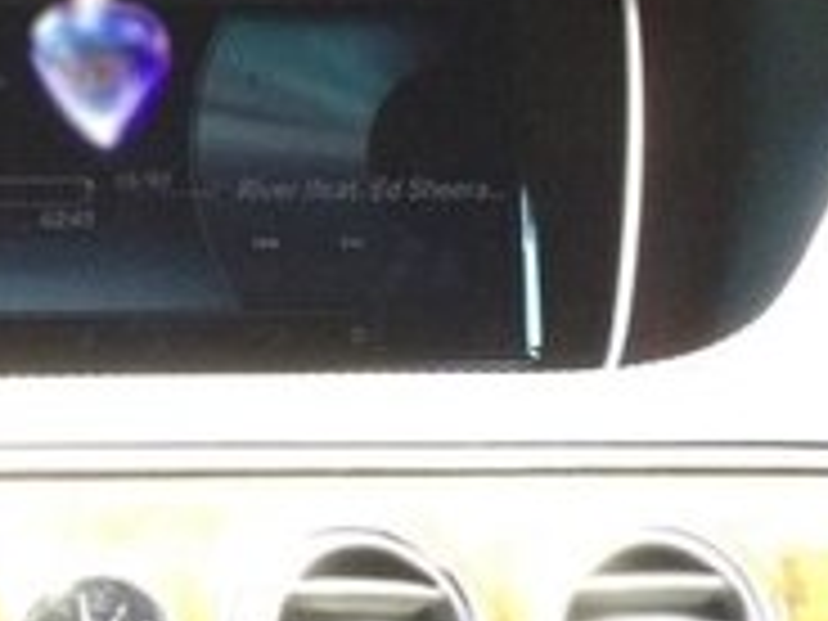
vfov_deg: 7.7
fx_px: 4473
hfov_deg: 10.5
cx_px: 792
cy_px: 1042
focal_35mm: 187
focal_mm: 5.99
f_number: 2.6
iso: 640
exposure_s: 1/60
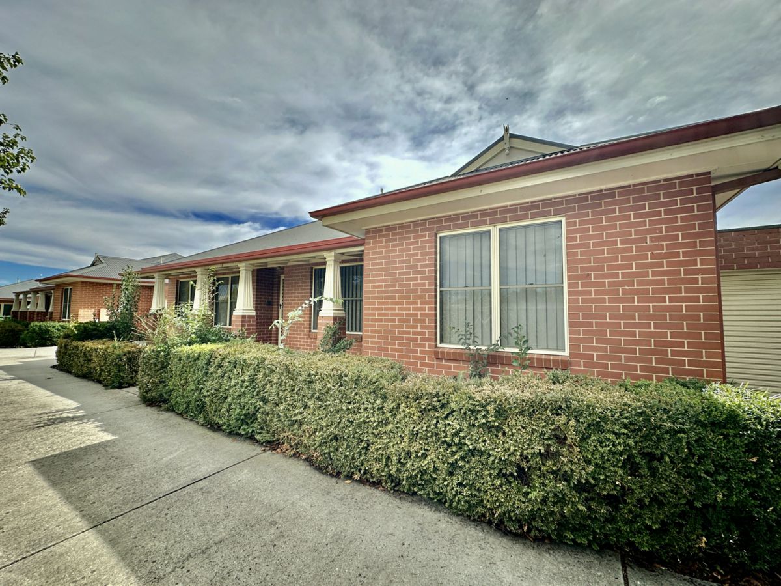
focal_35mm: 14
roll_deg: -0.7
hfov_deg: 102.1
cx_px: 390
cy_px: 293
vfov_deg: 85.7
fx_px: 316
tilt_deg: +4.0
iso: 40
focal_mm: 2.22
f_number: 2.2
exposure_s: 1/1135
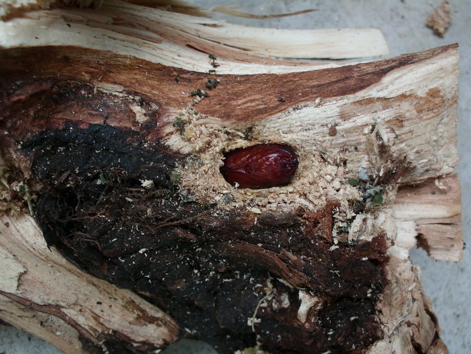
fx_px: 490
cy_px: 177
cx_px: 236
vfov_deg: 39.7
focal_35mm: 36
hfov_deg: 51.3
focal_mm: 6.3
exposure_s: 1/160
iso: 100
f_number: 2.9
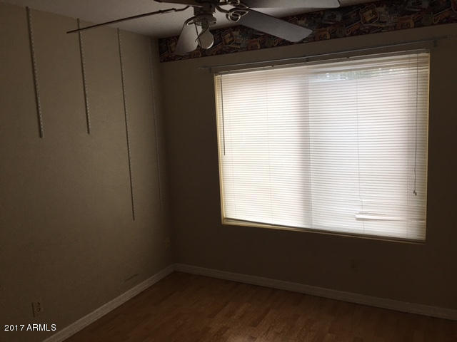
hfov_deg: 61.7
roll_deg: +1.2
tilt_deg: -6.0
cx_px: 228
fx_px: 383
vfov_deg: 48.2
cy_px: 171
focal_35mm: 29
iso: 25
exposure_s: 1/40
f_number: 2.2
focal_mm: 4.15
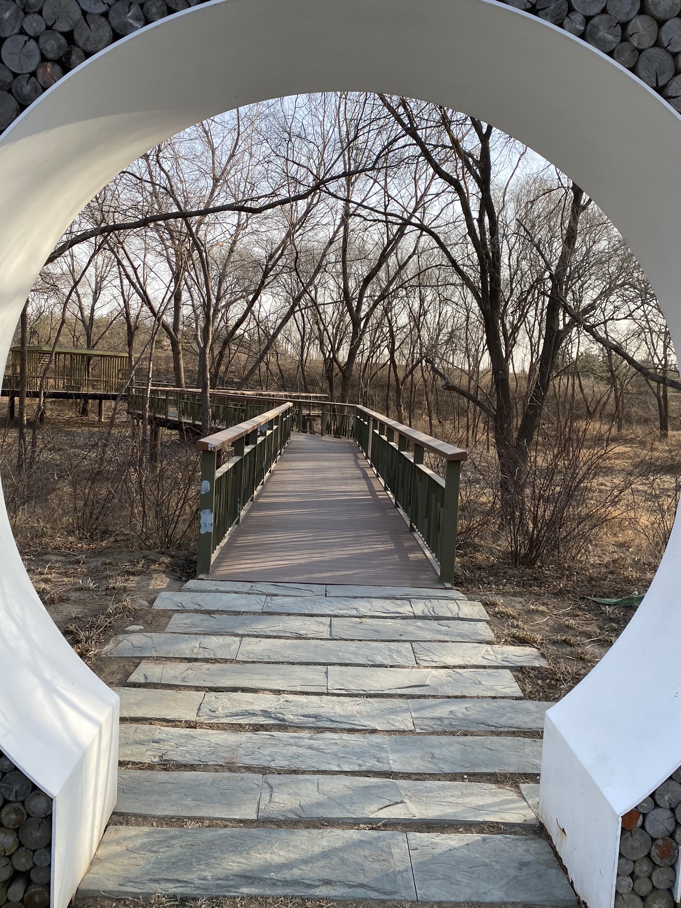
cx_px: 340
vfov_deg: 67.3
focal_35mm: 26
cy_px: 454
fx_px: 682
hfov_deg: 53.1
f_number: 1.8
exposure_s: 1/810
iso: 32
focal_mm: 4.25
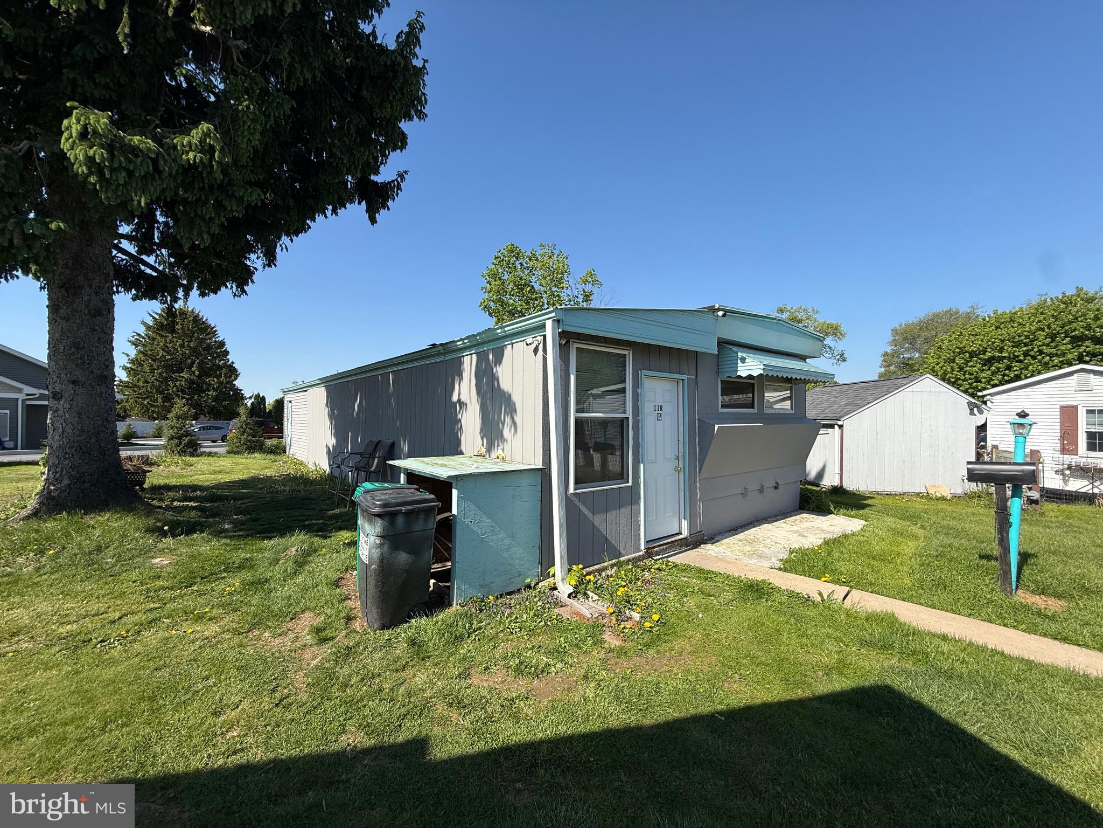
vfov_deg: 85.7
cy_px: 414
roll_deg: +0.0
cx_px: 552
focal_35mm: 14
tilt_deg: +1.0
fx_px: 446
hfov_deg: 102.1
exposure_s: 1/1534
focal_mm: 2.22
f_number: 2.2
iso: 50
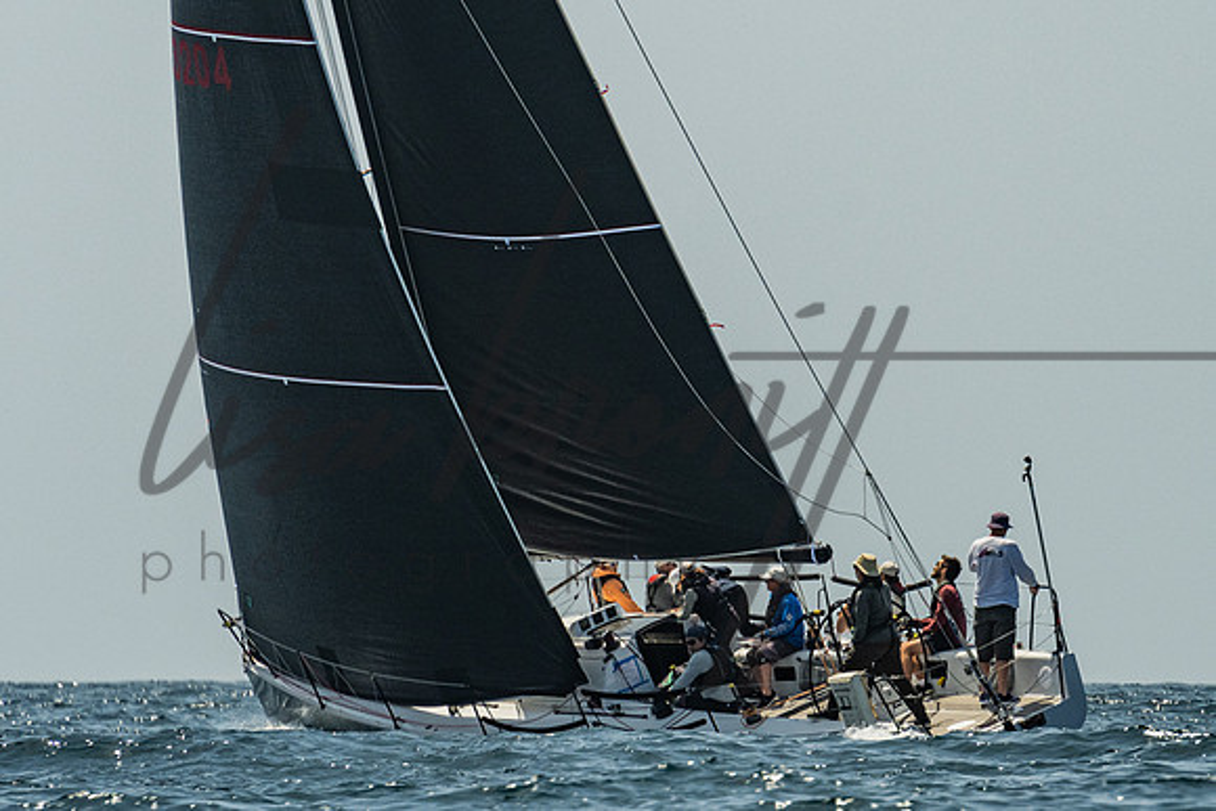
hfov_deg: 4.6
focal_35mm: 447
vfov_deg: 3.1
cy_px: 420
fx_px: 15103
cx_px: 677
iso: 320
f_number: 6.3
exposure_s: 1/1600
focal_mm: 200
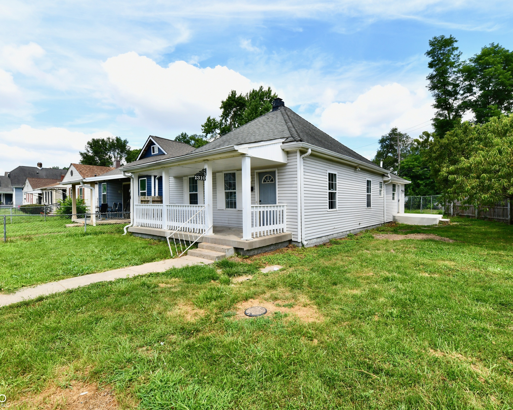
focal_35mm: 16
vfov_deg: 80.4
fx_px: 243
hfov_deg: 92.6
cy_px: 204
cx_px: 292
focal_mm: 14
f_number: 10
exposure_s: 1/400
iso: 640
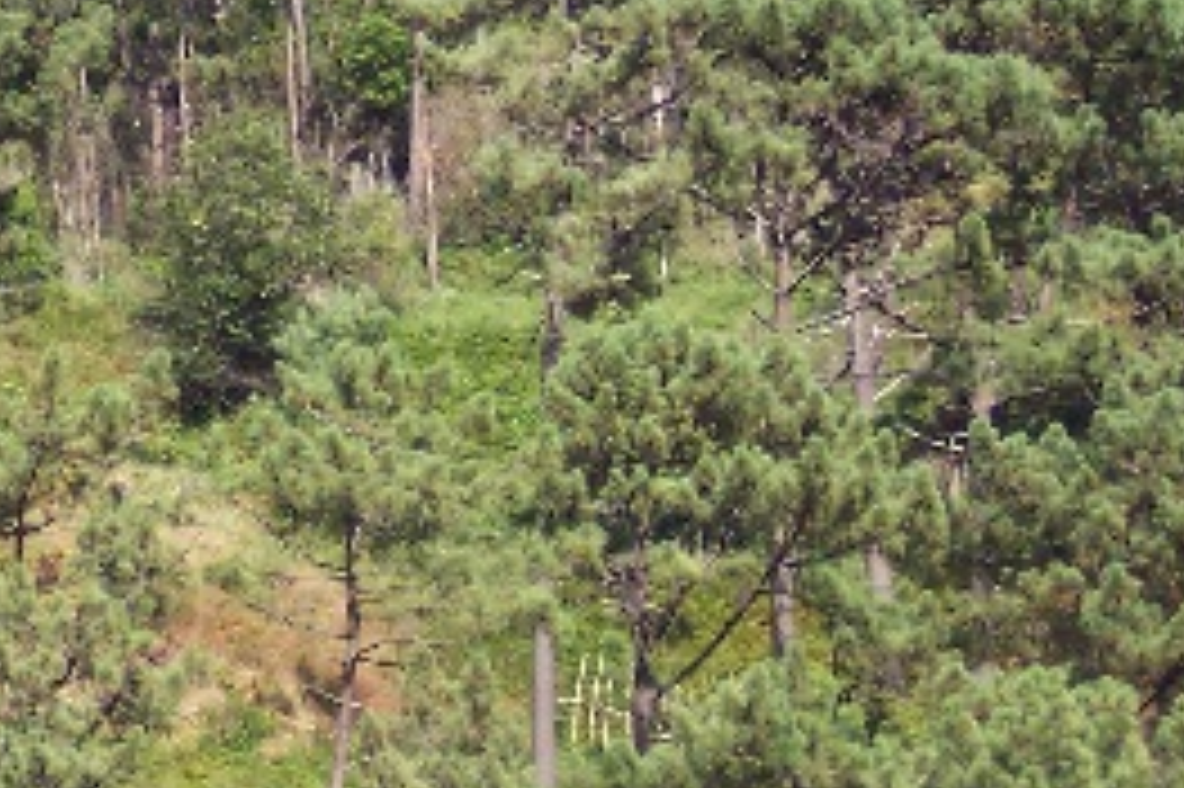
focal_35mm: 320
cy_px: 81
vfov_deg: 4.3
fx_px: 10517
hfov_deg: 6.4
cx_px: -279
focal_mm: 21.3
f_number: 4.8
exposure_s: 1/500
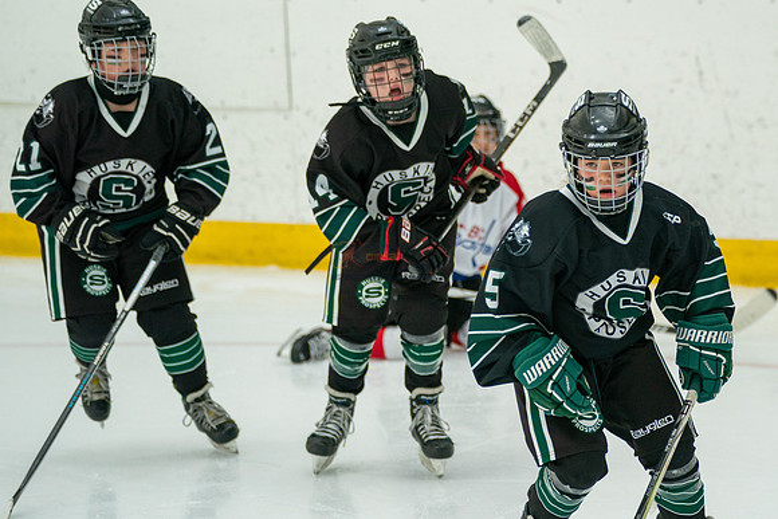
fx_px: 5427
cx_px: 555
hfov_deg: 8.2
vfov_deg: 5.5
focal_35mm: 251
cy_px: 283
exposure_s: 1/2500
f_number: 3.5
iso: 1600
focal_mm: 176
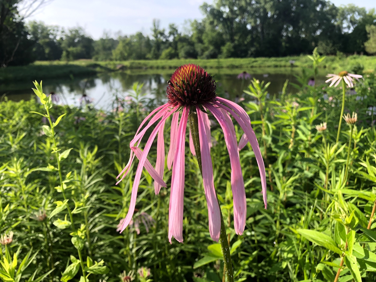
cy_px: 141
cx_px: 188
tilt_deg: -15.1
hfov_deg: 63.4
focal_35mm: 28
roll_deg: +0.2
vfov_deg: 49.7
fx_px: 304
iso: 20
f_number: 1.8
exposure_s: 1/873
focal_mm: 3.99
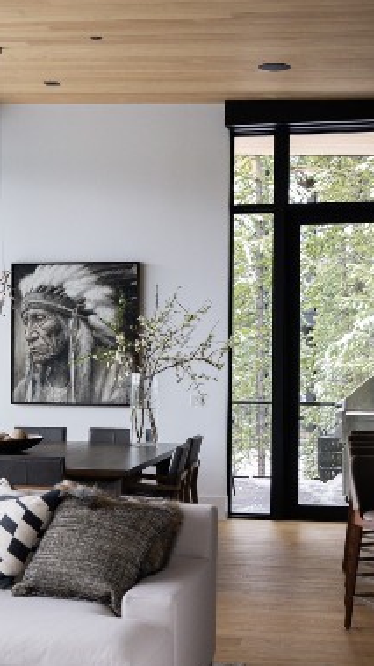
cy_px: 381
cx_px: 67
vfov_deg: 30.1
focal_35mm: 70
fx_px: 1235
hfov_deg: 17.1
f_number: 4.5
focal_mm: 33
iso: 1250
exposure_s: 1/125
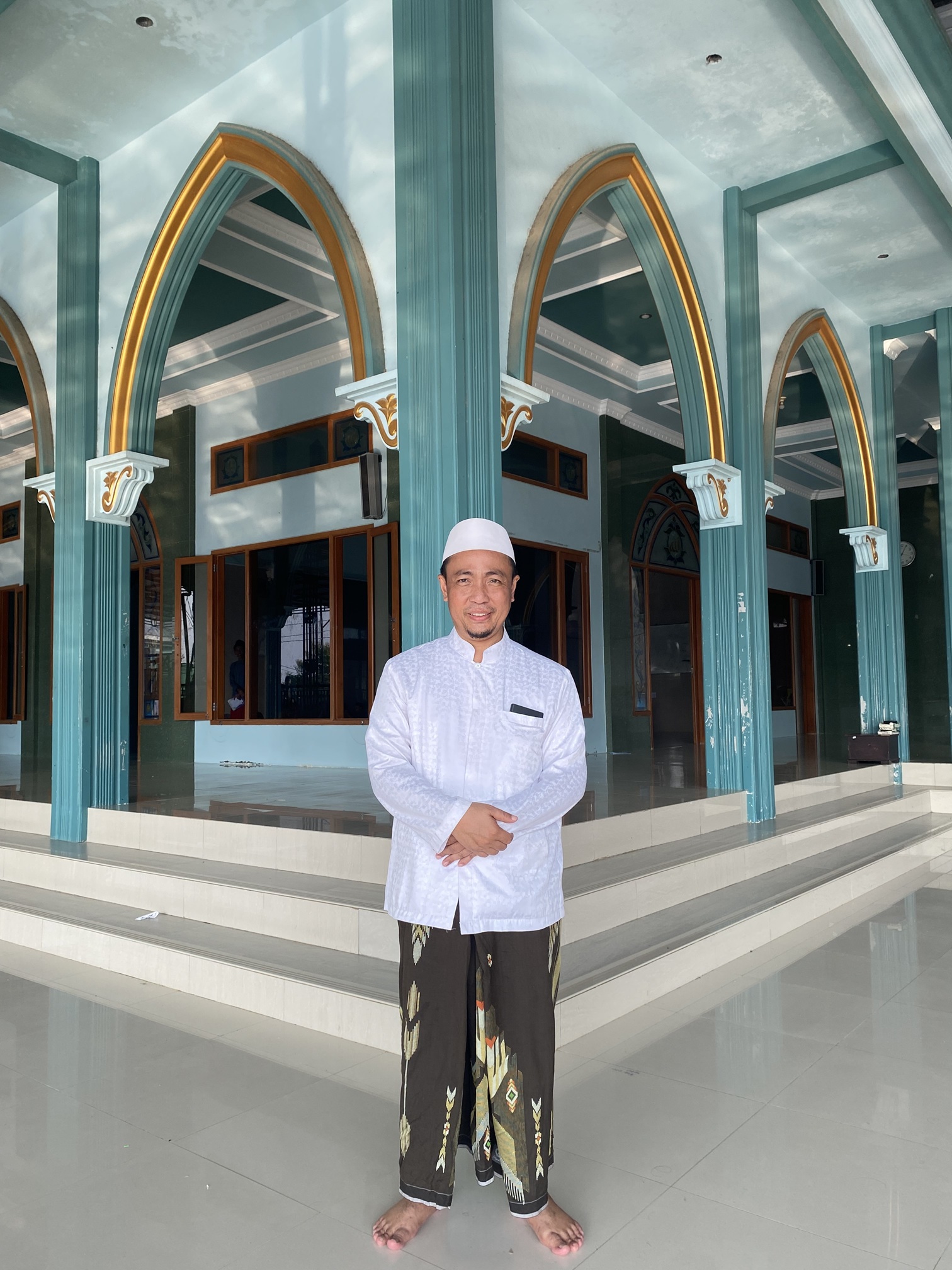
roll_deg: +1.0
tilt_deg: +5.1
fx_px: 953
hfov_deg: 53.1
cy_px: 635
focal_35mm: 26
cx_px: 476
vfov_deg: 67.3
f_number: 1.8
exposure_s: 1/588
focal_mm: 4.25
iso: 32
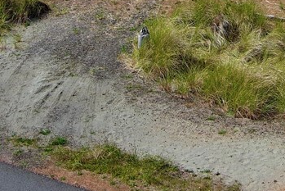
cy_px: -175
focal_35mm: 141
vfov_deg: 9.2
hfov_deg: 14.4
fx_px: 1117
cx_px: 248
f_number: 2.8
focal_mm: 10.57
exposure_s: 1/1397
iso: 101
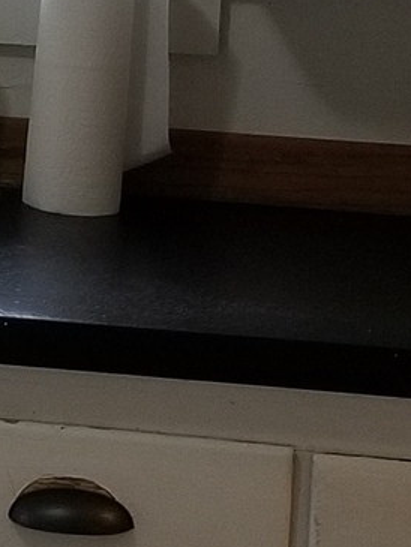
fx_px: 2595
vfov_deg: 12.0
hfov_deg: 8.7
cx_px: -339
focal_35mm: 164
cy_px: 126
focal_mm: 4.25
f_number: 1.7
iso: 200
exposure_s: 1/30
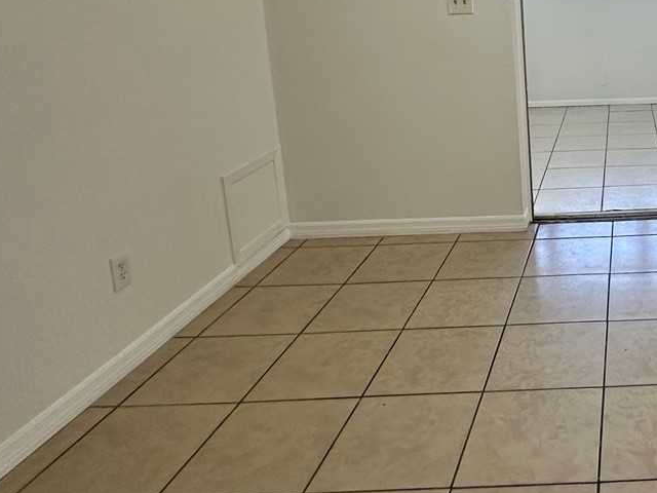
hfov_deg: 45.3
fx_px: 664
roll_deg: +1.9
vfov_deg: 37.9
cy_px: 45
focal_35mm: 35
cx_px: 643
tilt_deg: -7.4
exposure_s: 1/60
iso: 160
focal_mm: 2.22
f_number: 2.2
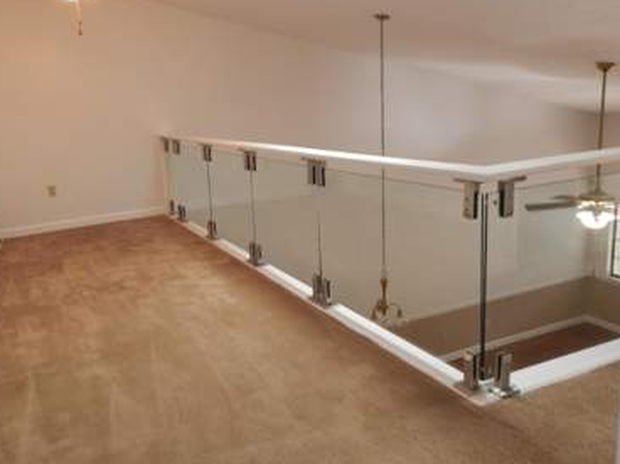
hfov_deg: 58.9
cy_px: 203
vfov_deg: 46.6
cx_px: 217
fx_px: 537
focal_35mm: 30
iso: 320
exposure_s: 1/30
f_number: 3
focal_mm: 4
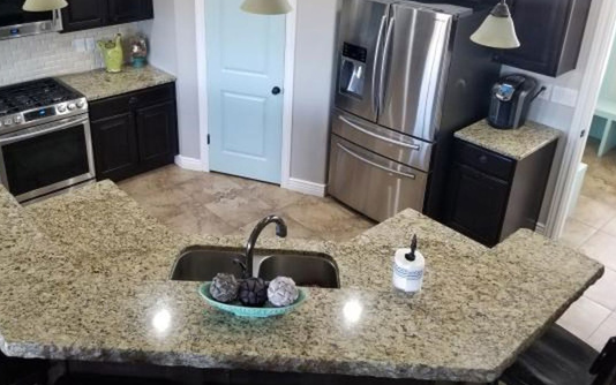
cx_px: 257
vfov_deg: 38.0
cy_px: 134
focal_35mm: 33
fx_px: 554
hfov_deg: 57.8
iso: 200
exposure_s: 1/40
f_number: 1.7
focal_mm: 4.3
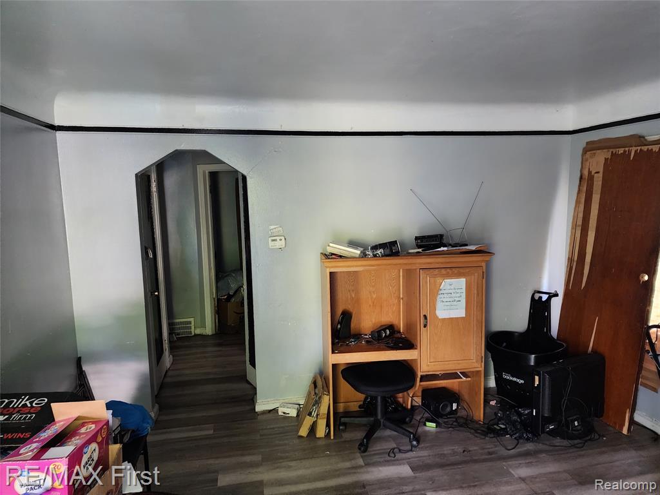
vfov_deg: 58.9
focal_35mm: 23
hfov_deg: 73.9
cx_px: 330
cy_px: 248
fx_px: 439
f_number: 1.8
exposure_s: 1/30
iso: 640
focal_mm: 6.4
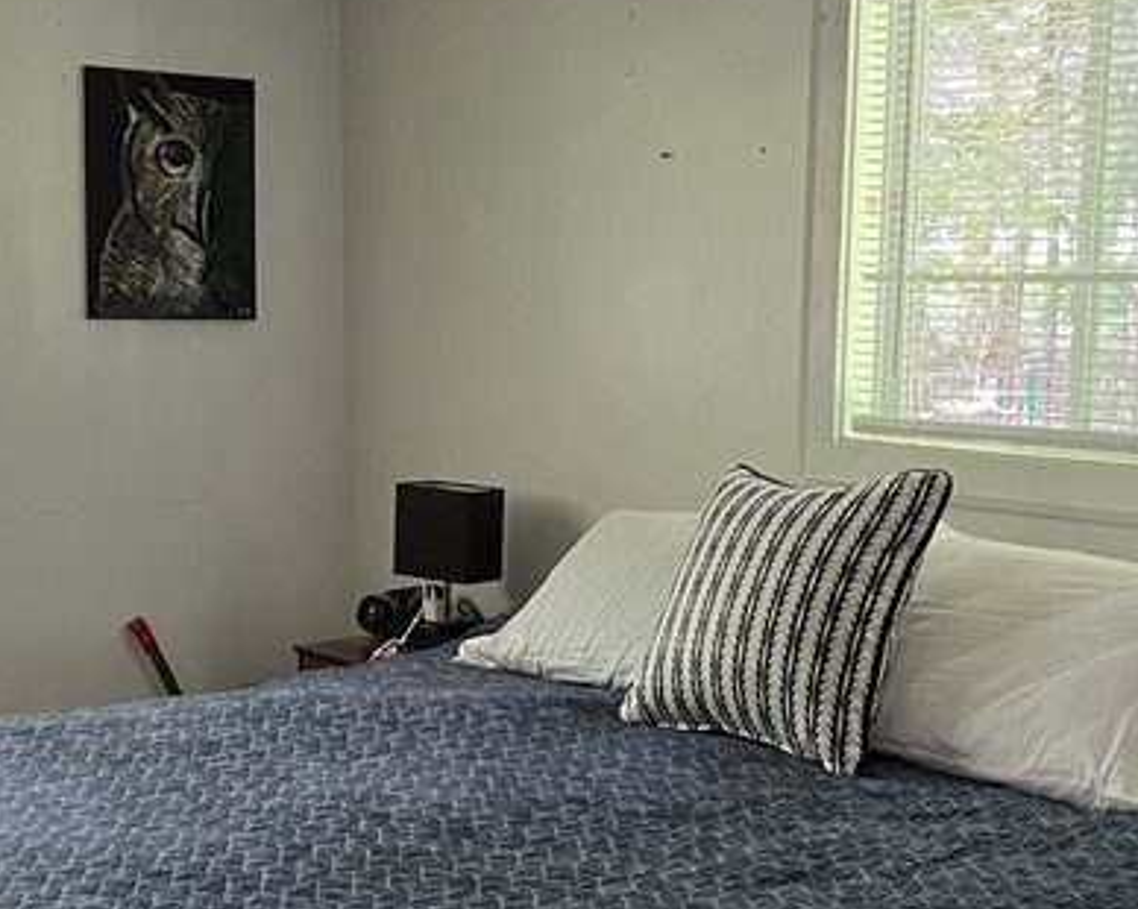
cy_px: 613
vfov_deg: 22.7
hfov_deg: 28.3
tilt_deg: -10.8
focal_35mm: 67
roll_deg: -0.4
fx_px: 2255
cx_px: 531
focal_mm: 5.7
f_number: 1.5
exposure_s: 1/60
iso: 320
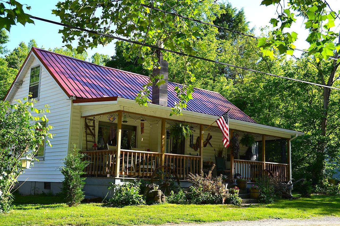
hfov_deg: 43.6
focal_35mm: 45
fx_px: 425
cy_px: 113
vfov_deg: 29.9
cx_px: 170
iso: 100
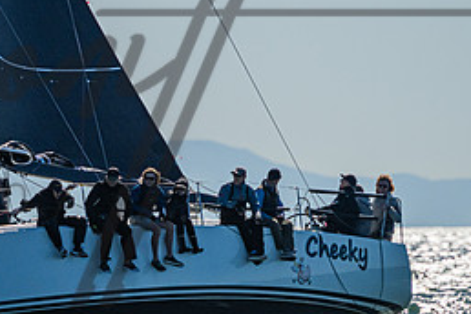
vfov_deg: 1.2
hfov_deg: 1.7
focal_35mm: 1181
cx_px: 146
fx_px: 15450
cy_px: 159
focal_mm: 400
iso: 400
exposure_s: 1/6400
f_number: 5.6
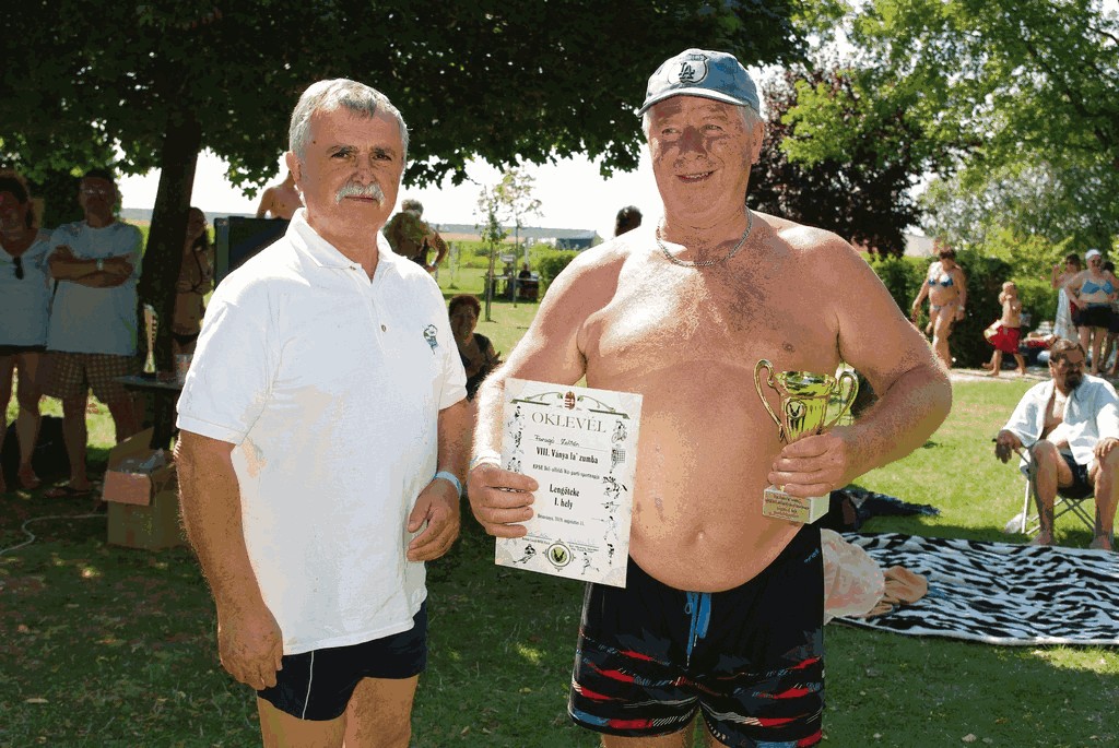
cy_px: 374
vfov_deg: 29.3
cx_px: 560
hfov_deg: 42.7
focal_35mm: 46
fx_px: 1431
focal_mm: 30.63
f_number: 6.7
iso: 100
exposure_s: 1/180
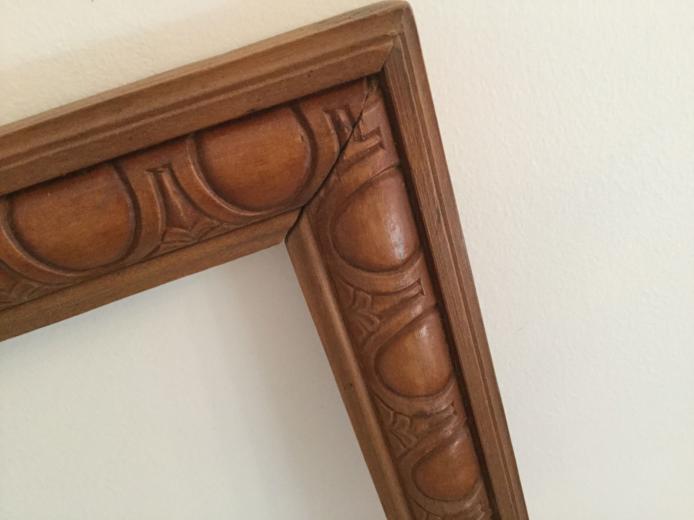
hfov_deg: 58.4
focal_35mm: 31
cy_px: 260
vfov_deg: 45.4
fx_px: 622
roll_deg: +15.2
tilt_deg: -34.3
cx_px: 347
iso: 250
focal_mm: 3.3
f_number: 2.4
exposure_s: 1/33
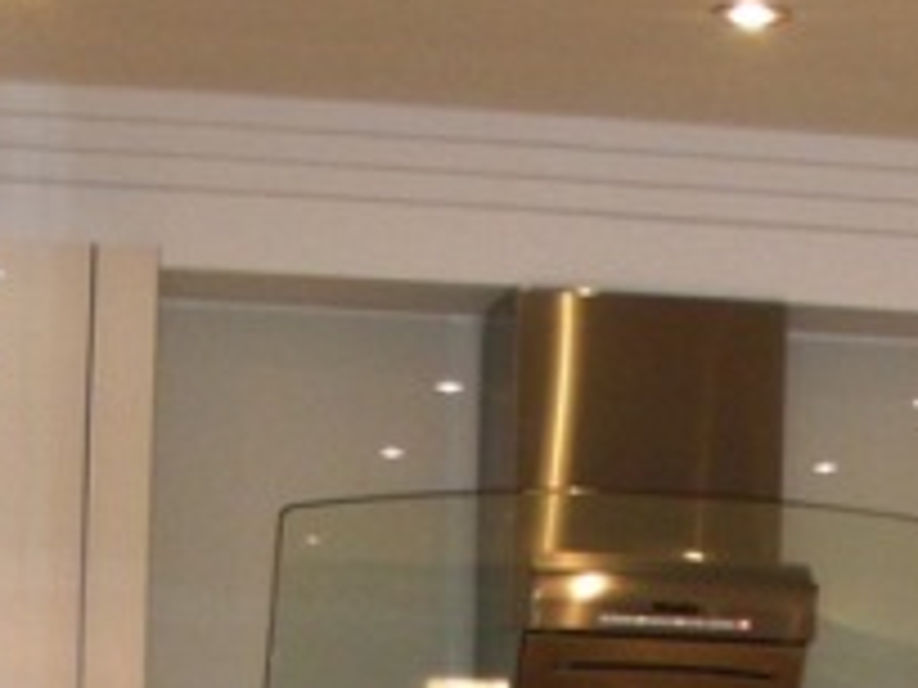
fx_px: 3951
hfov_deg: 13.1
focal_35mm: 149
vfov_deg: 9.5
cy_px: 1178
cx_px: 878
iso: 160
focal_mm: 6.7
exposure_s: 1/30
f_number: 3.5
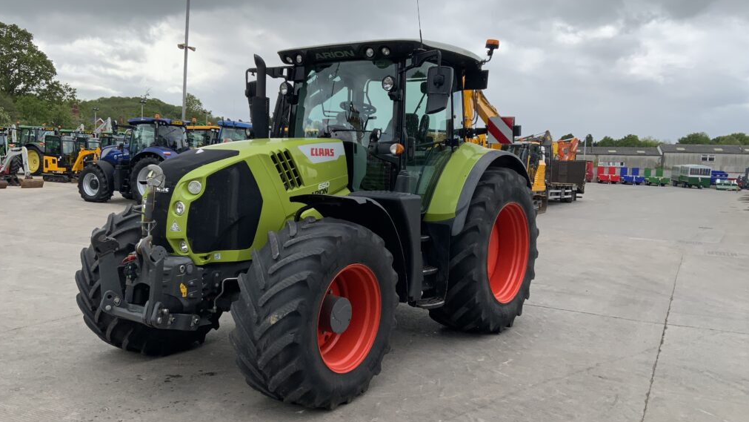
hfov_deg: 61.0
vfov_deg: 36.7
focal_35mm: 32
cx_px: 372
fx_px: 636
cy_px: 218
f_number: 1.8
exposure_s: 1/1015
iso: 16
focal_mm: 3
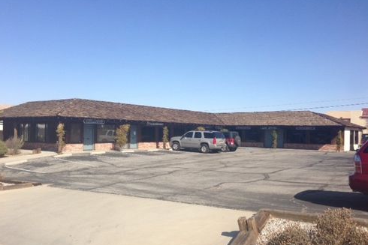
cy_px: 131
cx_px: 182
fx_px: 358
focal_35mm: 35
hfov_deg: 54.4
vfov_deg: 37.9
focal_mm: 4.13
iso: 50
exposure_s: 1/1748
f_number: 2.4
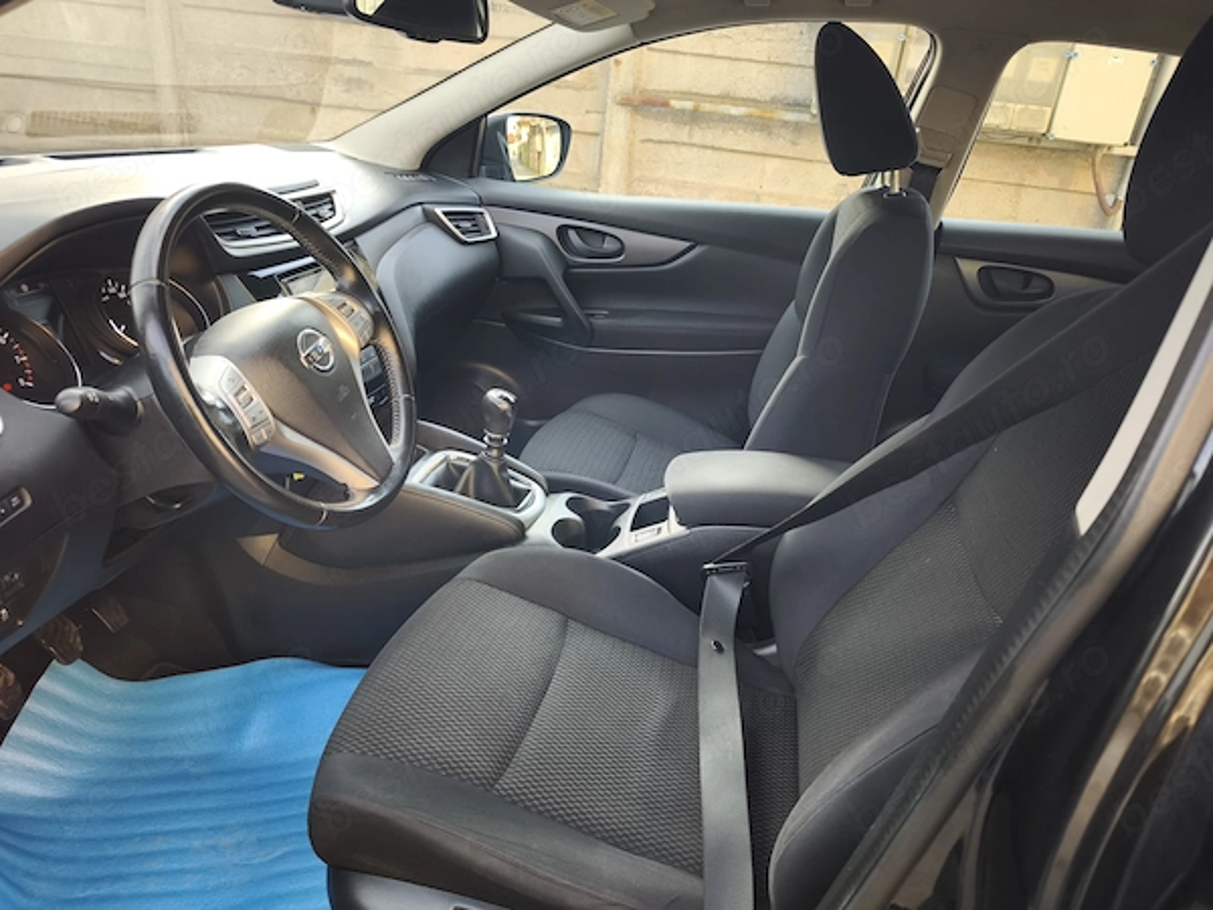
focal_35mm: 23
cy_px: 455
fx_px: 806
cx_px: 606
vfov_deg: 58.9
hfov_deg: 73.9
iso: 80
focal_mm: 6.57
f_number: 1.6
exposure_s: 1/100
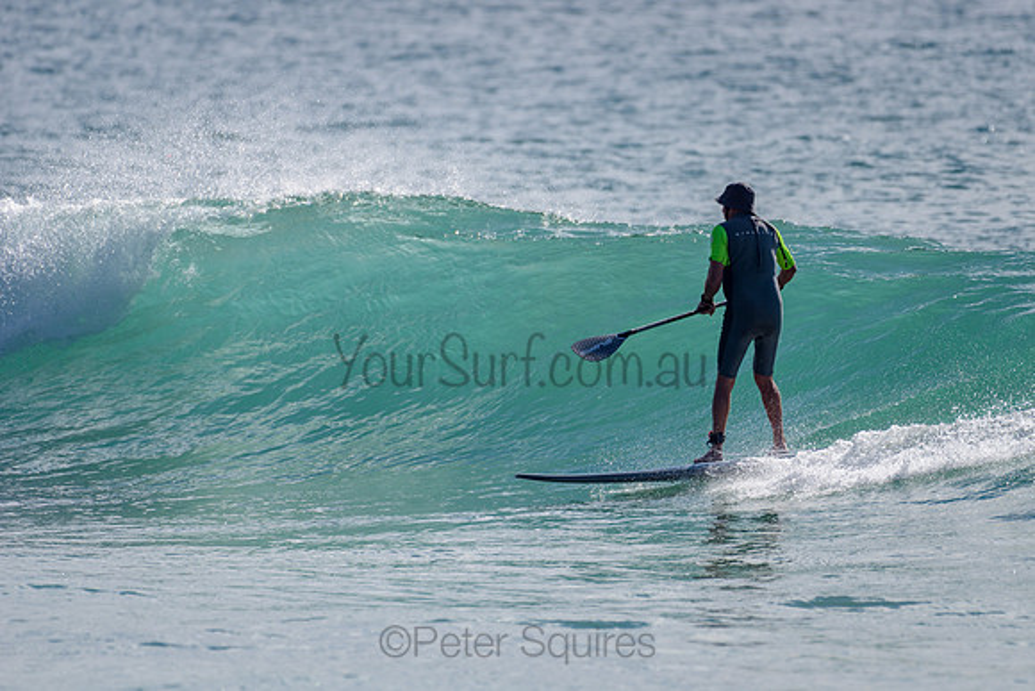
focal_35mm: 613
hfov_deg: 3.4
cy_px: 326
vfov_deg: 2.2
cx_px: 634
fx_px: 17622
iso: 110
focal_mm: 500
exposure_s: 1/2000
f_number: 5.6
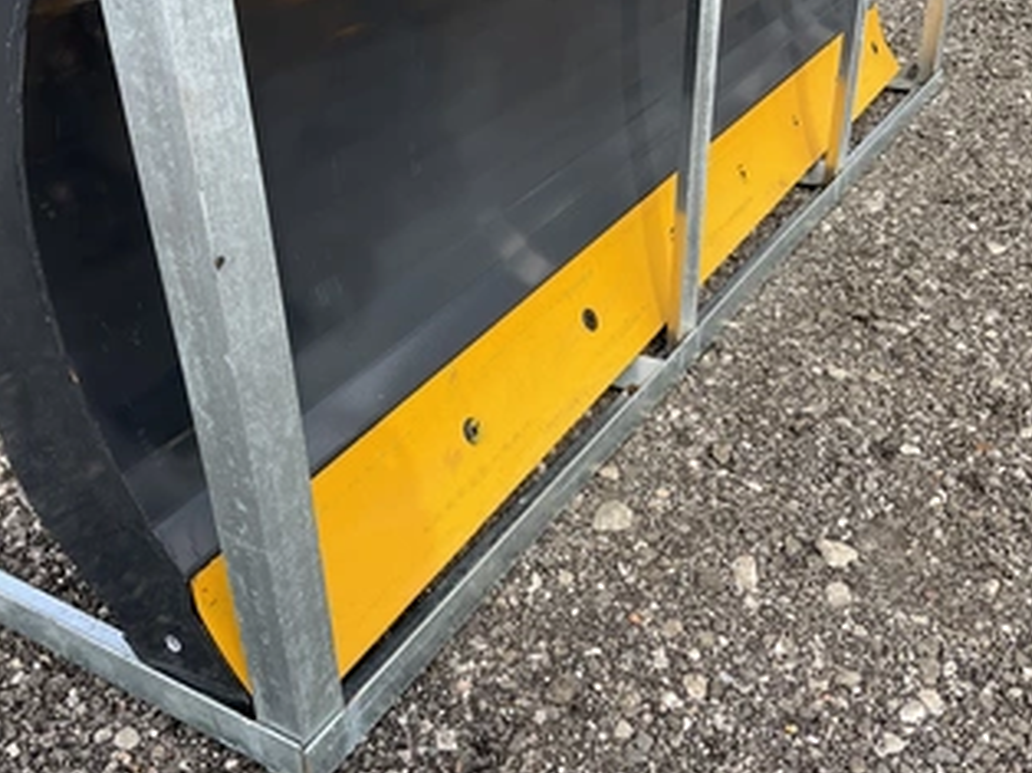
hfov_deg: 50.2
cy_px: 372
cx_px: 529
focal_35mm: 37
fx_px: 1102
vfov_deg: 38.6
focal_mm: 3
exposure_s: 1/534
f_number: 1.8
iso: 25
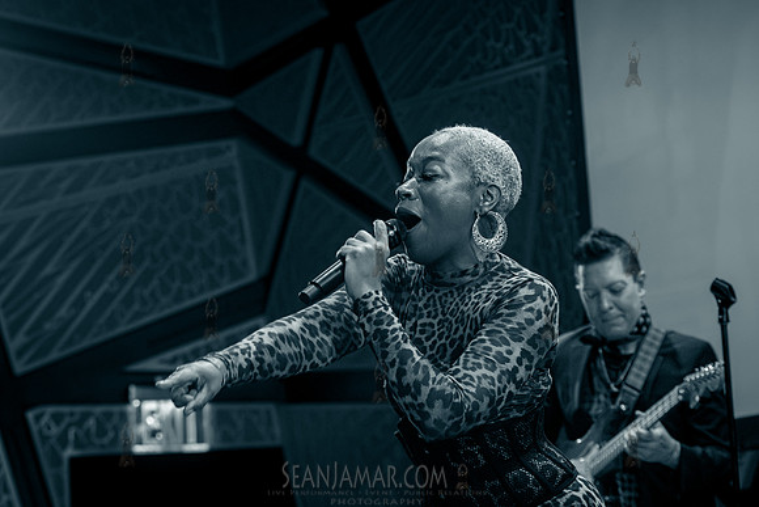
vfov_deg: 12.5
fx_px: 2310
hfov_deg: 18.7
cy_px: 205
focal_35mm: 110
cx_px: 396
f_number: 5
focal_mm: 92
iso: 8000
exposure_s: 1/640
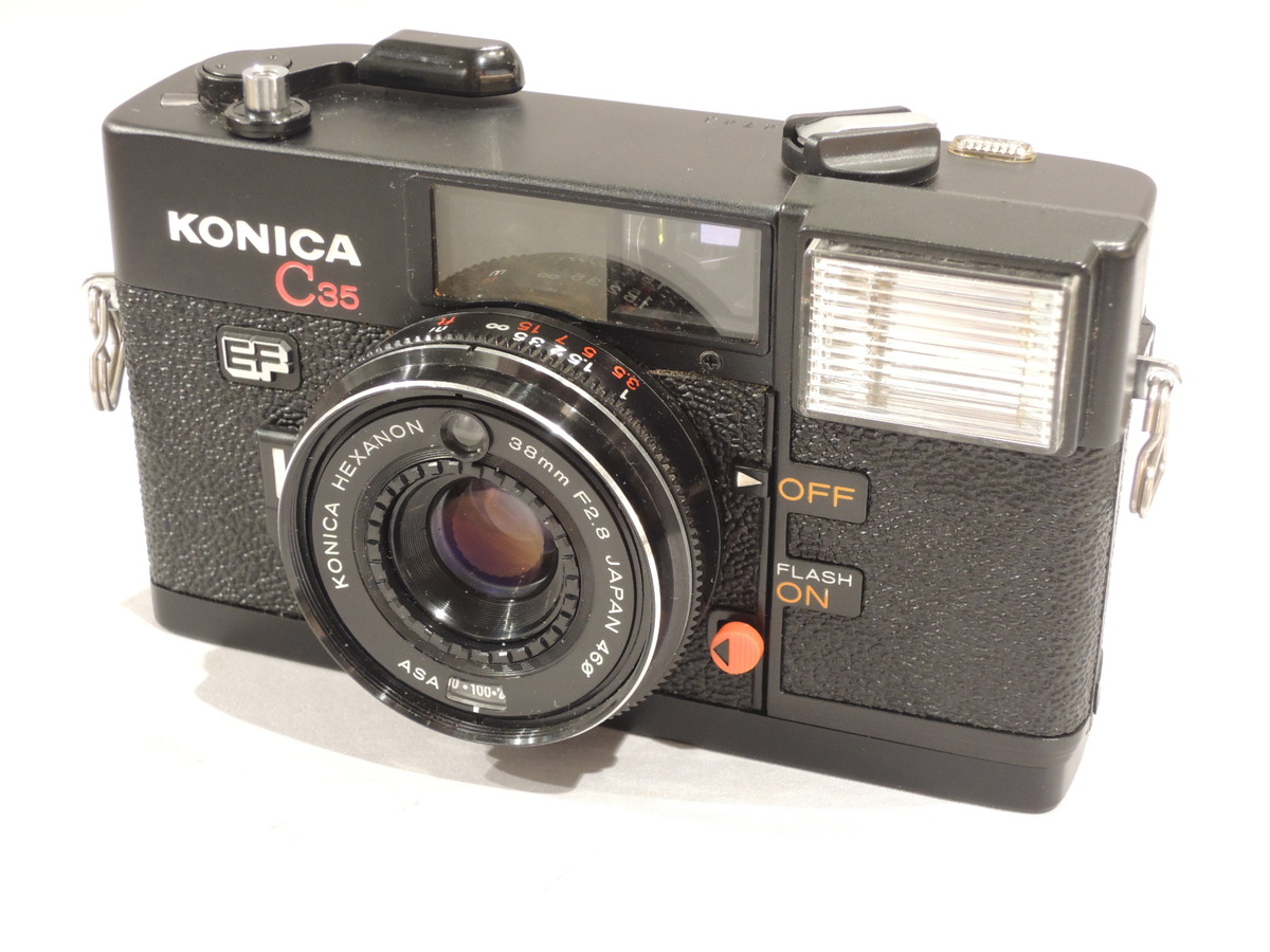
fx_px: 2275
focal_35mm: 62
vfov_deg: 23.7
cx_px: 635
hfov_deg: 31.2
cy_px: 476
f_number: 4.2
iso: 400
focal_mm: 11.1
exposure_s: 1/25
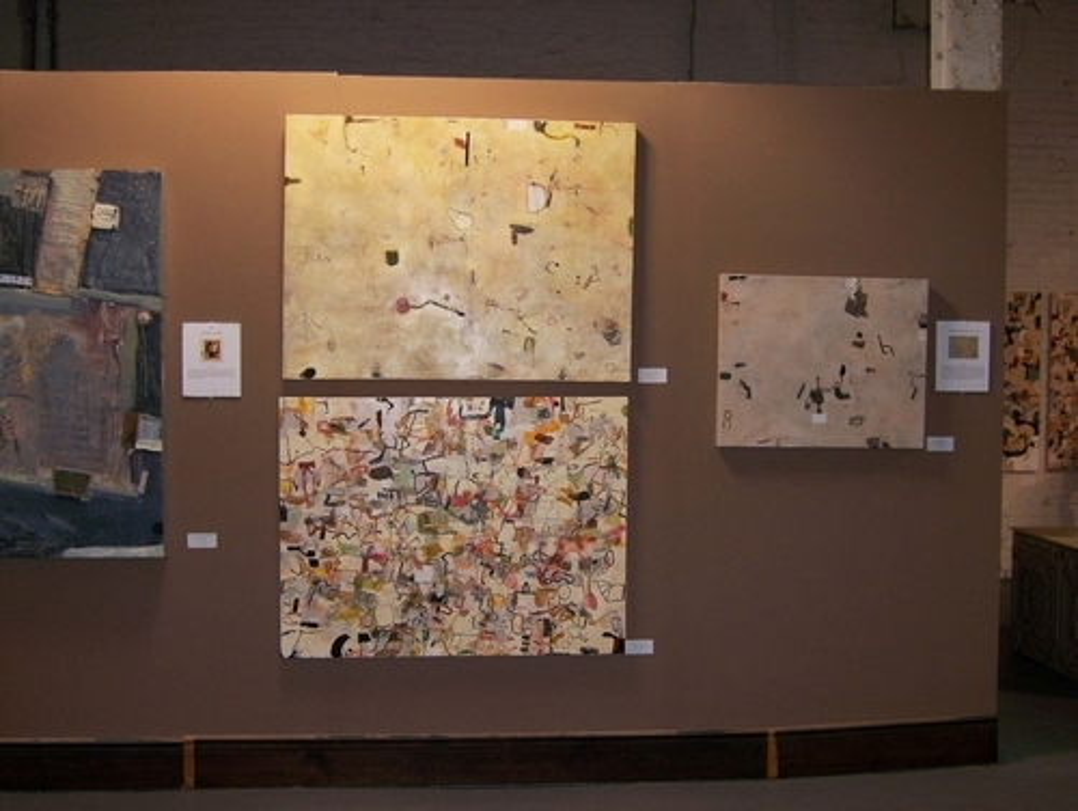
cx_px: 539
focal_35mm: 45
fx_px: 1403
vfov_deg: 32.2
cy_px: 406
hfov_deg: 42.0
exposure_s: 1/60
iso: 100
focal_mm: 7.5
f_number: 3.1
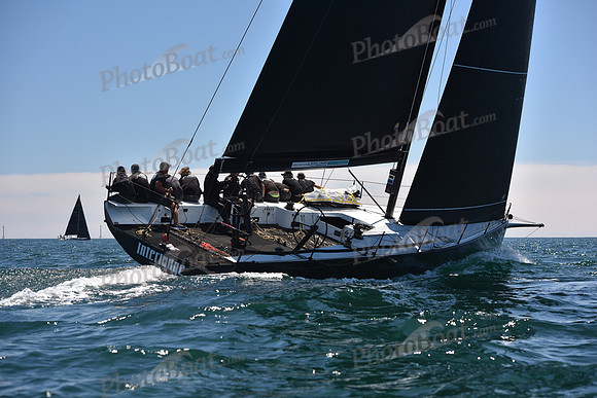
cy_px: 199
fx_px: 1161
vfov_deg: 19.5
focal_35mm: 70
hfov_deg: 28.8
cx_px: 298
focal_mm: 70
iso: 250
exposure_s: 1/800
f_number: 5
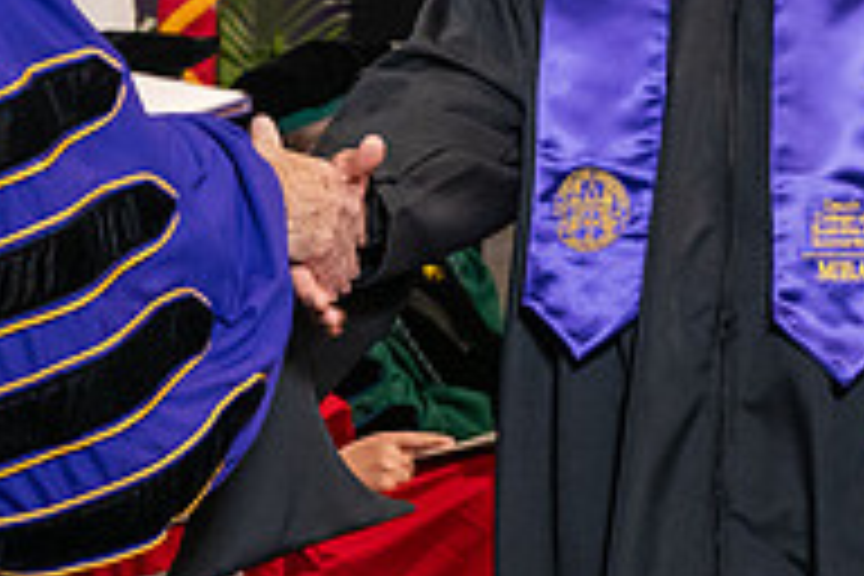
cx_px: 256
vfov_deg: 7.3
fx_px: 4488
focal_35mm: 187
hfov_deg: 11.0
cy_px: -79
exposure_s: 1/125
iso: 2000
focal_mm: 62
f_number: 5
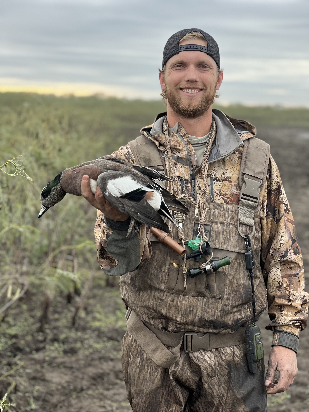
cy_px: 206
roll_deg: -2.2
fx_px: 916
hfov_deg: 19.1
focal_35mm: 77
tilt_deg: -5.7
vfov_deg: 25.3
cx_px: 154
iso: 64
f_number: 2.8
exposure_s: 1/121
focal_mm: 9
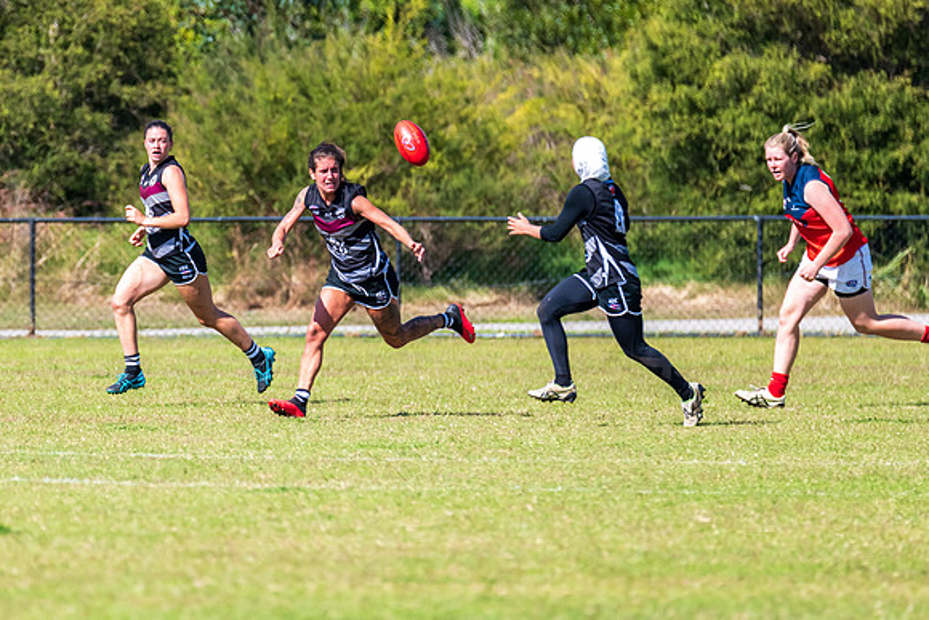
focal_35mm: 661
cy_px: 279
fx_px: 17057
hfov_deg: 3.1
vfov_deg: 2.1
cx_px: 273
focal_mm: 460
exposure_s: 1/2000
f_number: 7.1
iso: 800
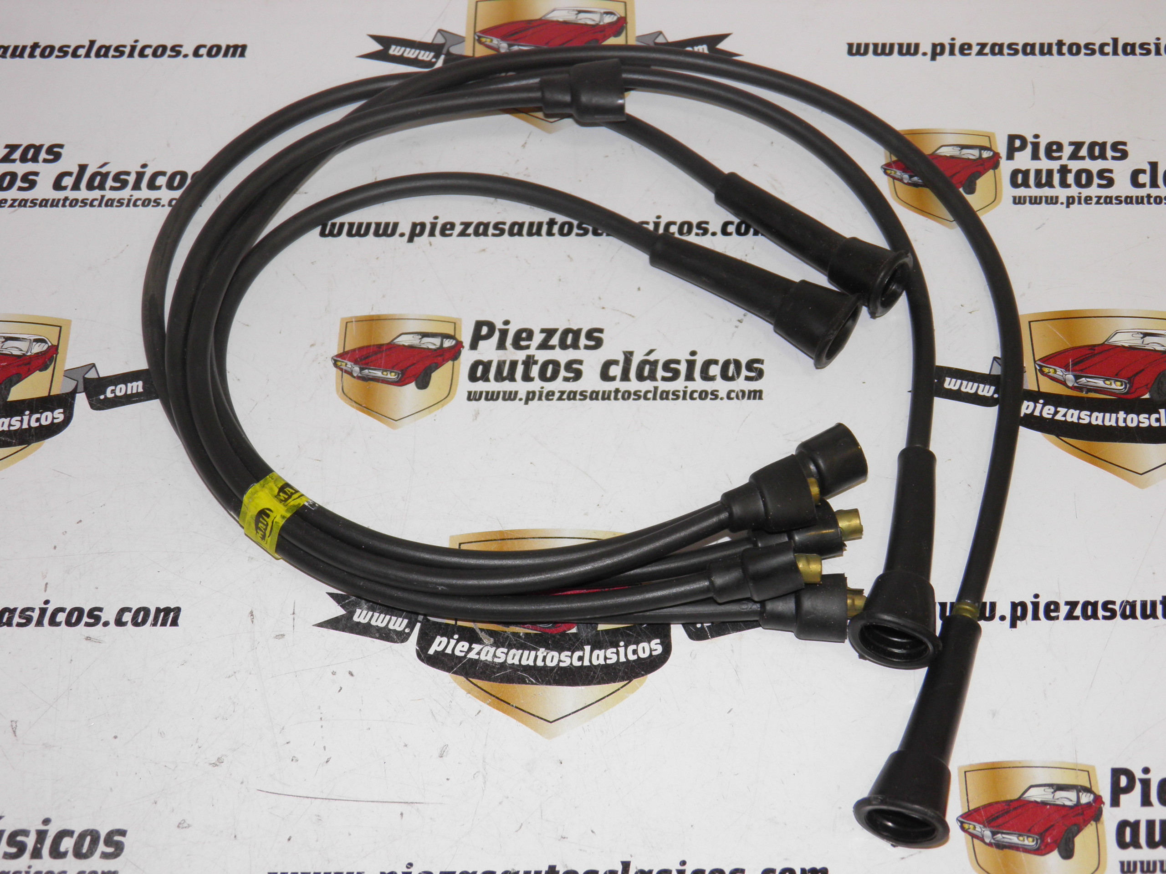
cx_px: 583
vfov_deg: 26.6
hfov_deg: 34.9
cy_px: 437
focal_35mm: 55
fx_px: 1853
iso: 100
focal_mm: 10
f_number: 3.6
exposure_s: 1/80
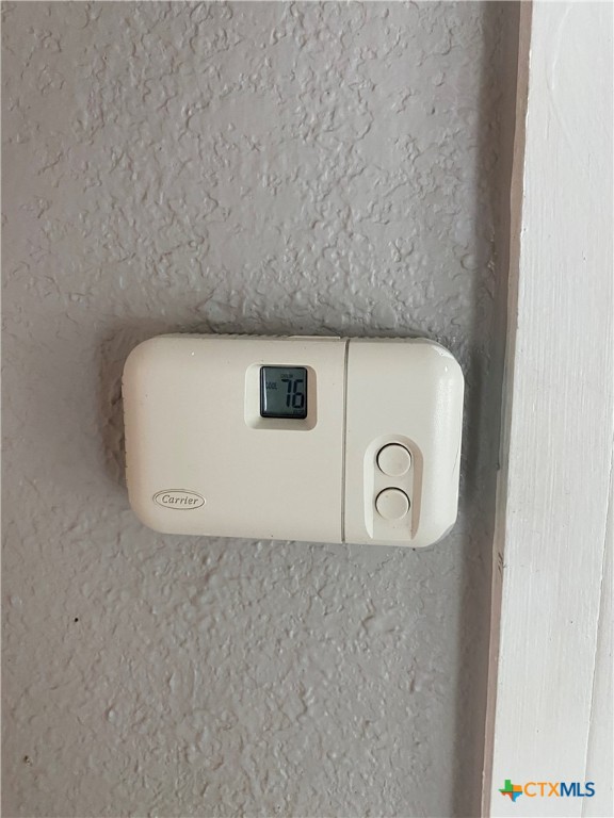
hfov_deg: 53.1
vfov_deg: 67.3
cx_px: 307
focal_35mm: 26
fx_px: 615
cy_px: 409
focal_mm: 4.25
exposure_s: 1/60
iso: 320
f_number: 1.8
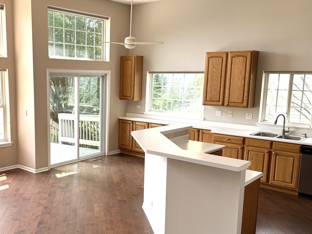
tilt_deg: -10.6
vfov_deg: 38.7
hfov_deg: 48.9
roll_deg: -0.5
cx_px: 93
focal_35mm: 37
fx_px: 334
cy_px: 128
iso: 80
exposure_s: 1/372
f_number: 1.78
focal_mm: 6.76
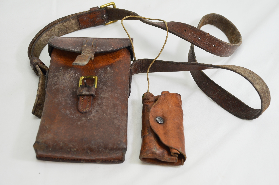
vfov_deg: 20.5
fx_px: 510
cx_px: 140
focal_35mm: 66
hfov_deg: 30.6
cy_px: 92
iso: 320
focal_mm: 44
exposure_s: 1/125
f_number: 5.6
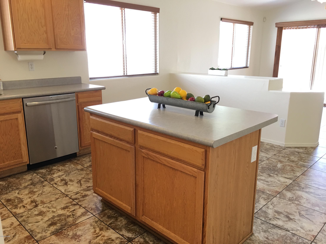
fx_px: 273
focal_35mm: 29
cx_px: 163
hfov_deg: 61.7
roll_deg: -0.1
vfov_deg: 48.2
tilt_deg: -12.5
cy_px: 122
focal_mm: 4.15
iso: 32
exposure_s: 1/15
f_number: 2.2
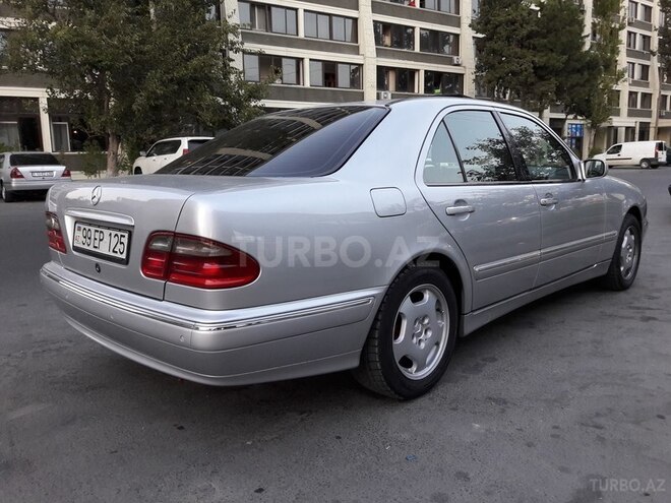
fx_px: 543
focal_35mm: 28
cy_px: 252
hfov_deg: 63.4
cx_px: 336
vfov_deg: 49.7
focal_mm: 3.7
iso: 100
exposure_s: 1/33
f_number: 1.9
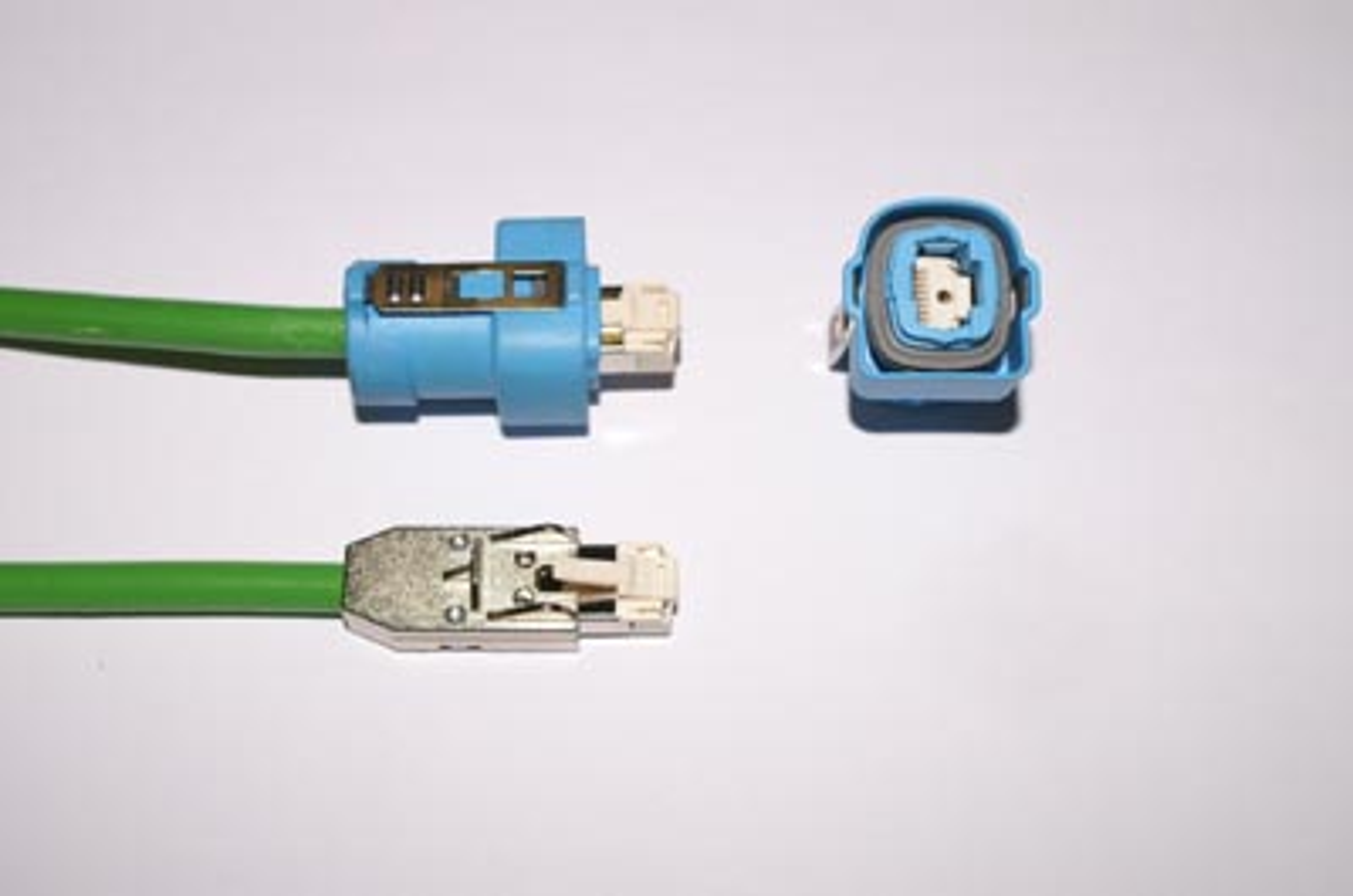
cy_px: 448
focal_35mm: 45
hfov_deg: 43.7
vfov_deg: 29.7
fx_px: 1688
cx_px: 676
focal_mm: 30
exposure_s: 1/160
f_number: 5.6
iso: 100
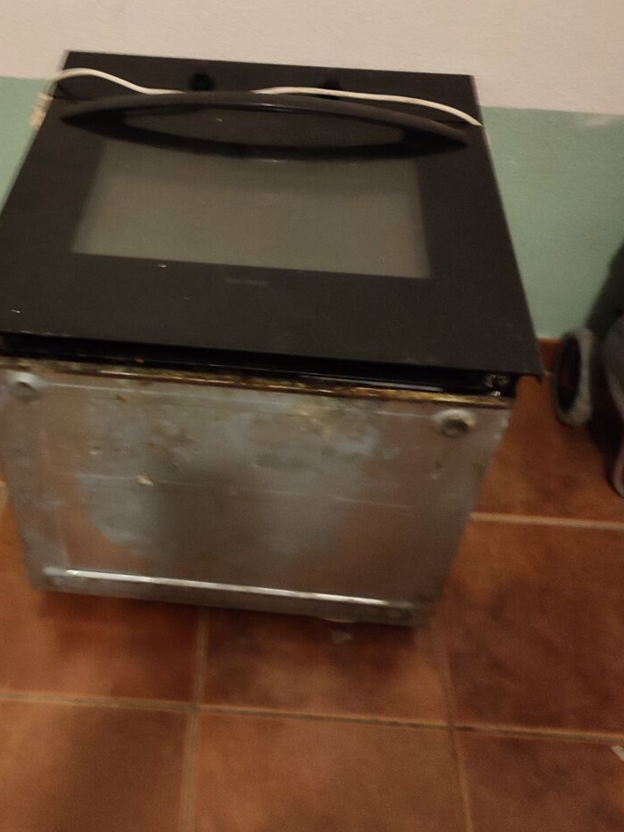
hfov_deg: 41.2
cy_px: 316
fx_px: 817
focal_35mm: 34
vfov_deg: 53.4
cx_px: 205
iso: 2200
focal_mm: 5.89
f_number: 1.89
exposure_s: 1/17
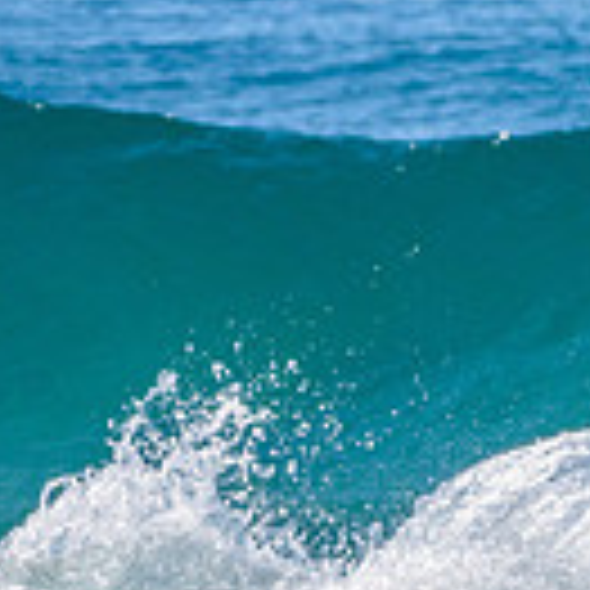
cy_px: 599
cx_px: 519
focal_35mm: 2305
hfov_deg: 0.8
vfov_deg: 0.8
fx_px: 44448
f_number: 5.6
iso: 160
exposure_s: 1/2000
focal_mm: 500
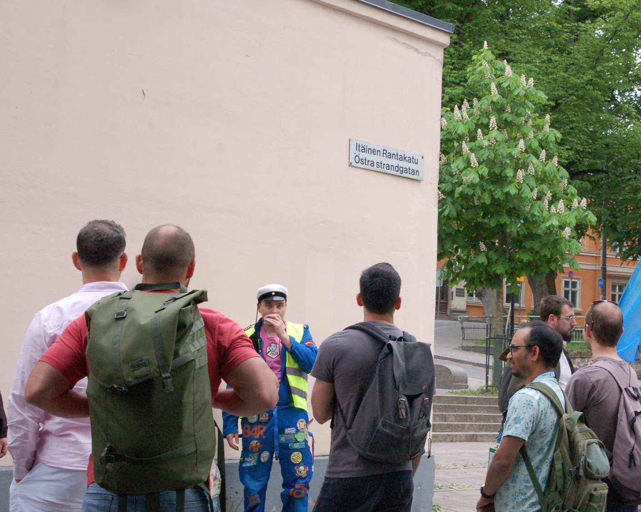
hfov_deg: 29.4
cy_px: 295
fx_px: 1214
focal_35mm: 64
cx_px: 411
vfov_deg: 23.8
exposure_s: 1/125
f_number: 13
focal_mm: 32
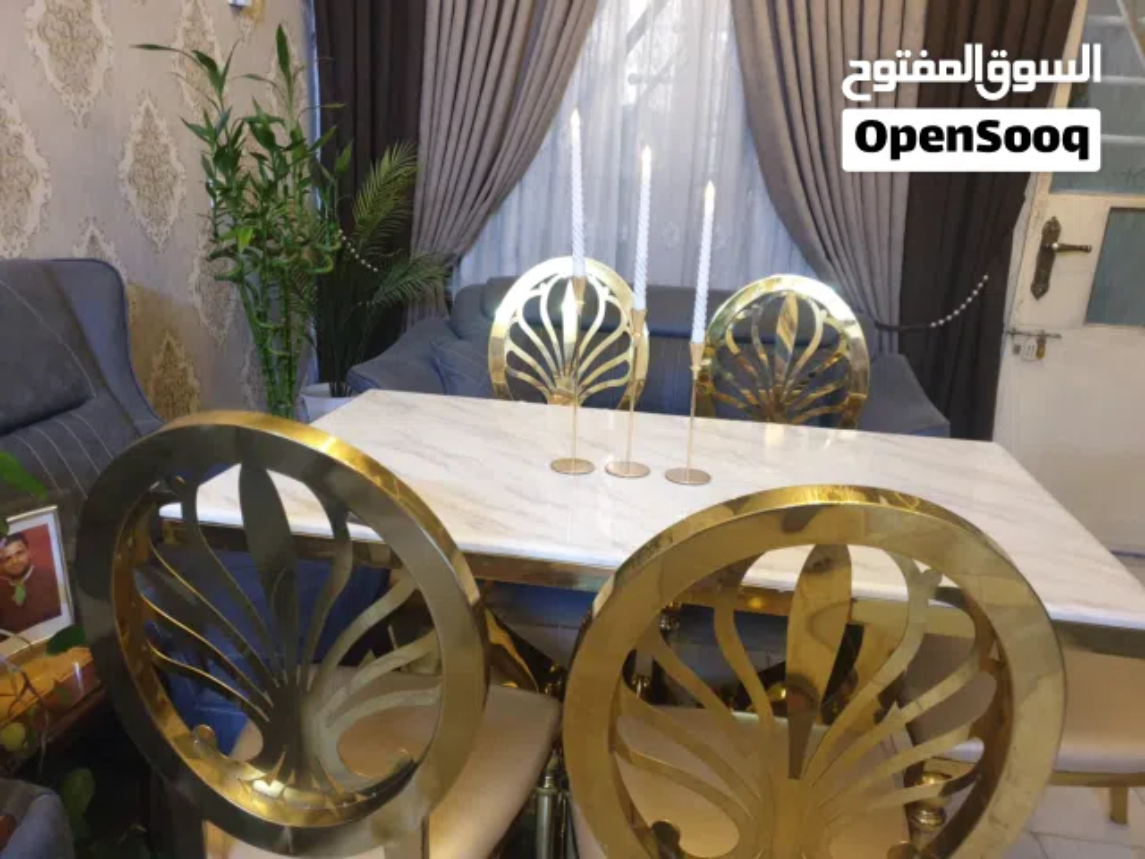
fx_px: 860
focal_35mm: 26
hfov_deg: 67.3
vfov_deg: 53.1
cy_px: 430
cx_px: 572
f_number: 1.5
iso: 400
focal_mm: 4.3
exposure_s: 1/50
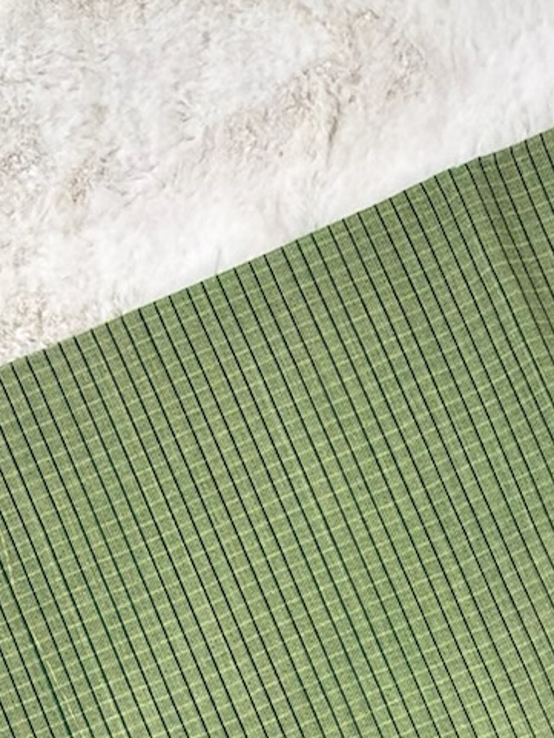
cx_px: 1054
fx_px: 4543
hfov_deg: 6.8
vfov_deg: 9.1
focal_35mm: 213
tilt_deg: -74.5
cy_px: 1025
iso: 64
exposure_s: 1/100
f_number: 1.6
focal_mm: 5.96
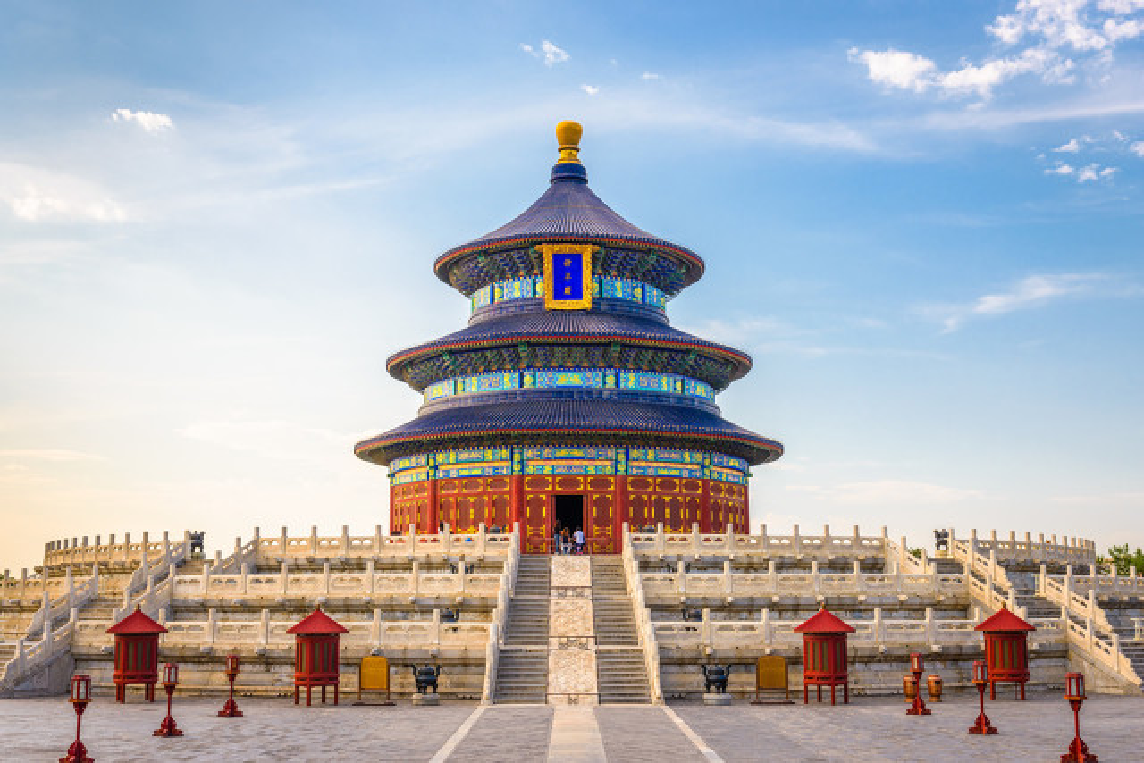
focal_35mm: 45
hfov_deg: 43.6
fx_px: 1430
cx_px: 572
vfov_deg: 29.9
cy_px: 382
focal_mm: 45
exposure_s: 1/125
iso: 200
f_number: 6.3
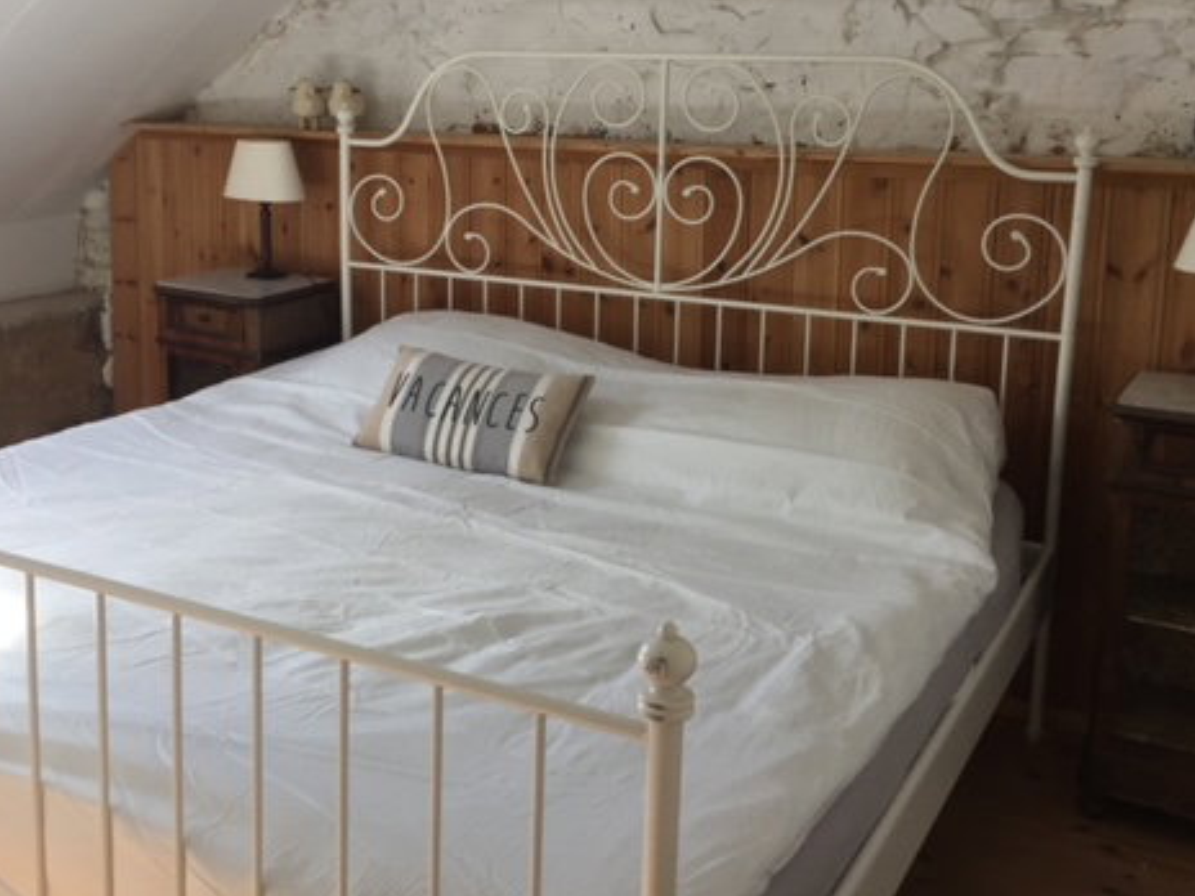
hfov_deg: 46.6
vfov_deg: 35.7
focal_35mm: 40
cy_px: 322
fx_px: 1381
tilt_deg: -9.7
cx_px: 505
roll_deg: -1.5
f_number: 2.2
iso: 50
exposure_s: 1/100
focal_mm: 4.15
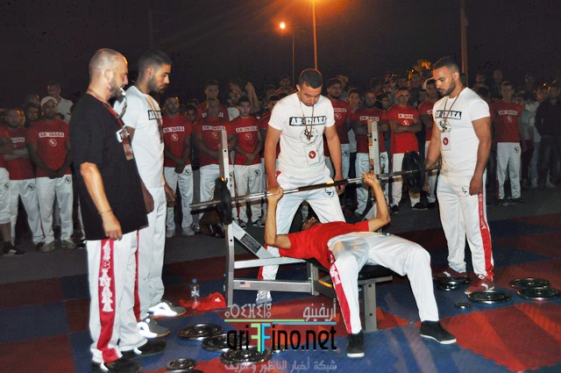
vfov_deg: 29.8
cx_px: 280
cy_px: 186
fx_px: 700
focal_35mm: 45
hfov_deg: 43.7
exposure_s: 1/60
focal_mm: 30
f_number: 4.2
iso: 800
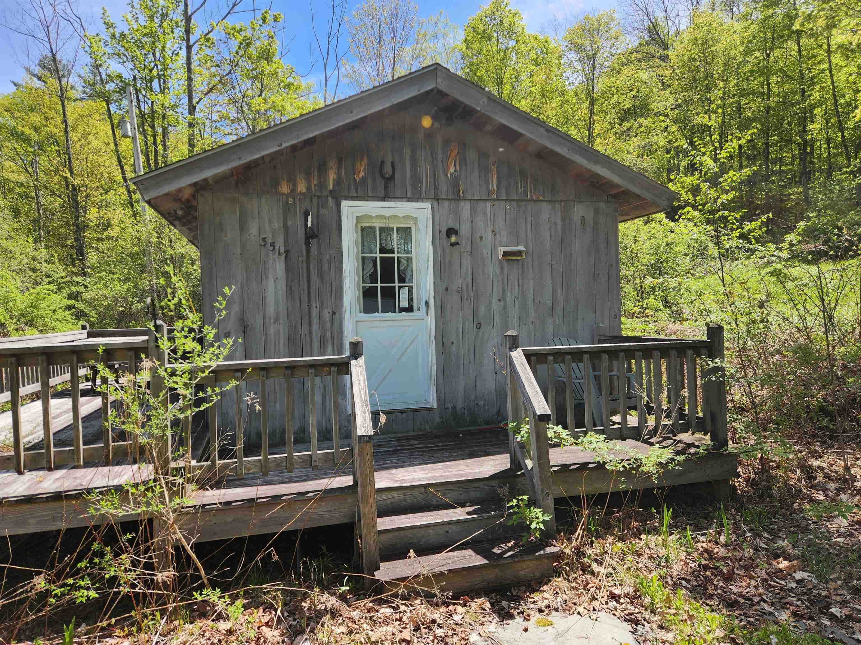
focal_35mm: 23
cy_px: 322
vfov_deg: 58.9
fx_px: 572
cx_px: 430
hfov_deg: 73.9
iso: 20
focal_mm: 5.4
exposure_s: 1/688
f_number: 1.8
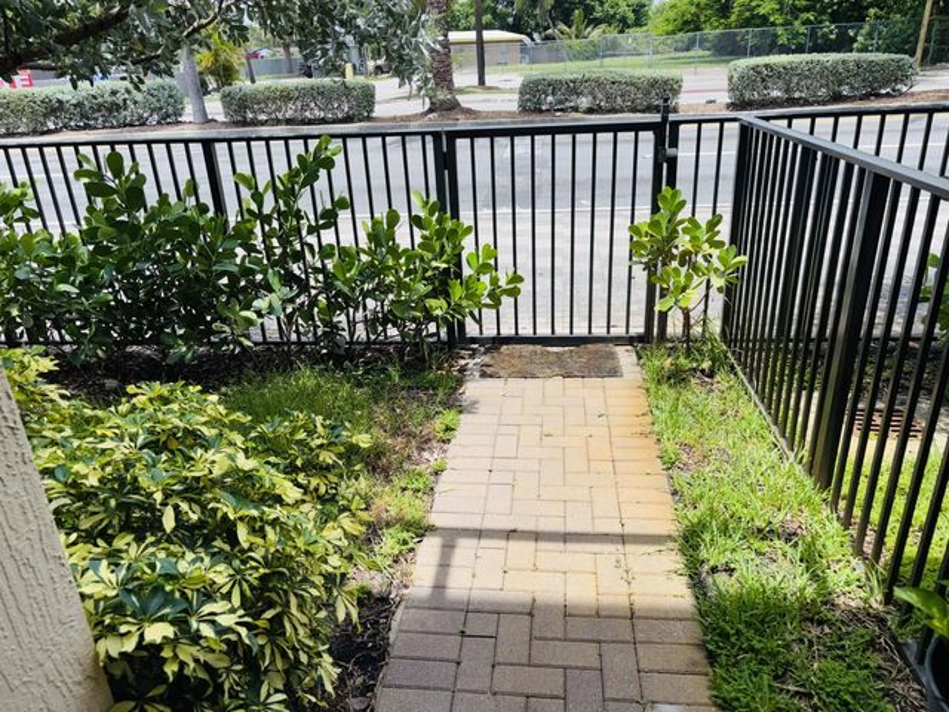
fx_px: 713
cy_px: 356
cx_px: 474
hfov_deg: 67.3
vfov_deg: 53.1
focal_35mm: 26
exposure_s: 1/2062
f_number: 1.6
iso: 50
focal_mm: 5.96
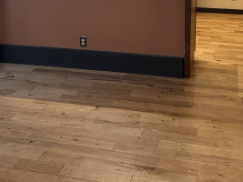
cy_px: -1
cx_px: 116
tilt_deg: -9.4
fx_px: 421
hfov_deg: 32.2
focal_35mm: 60
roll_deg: +0.0
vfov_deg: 23.4
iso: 320
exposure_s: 1/60
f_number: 1.78
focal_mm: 6.86
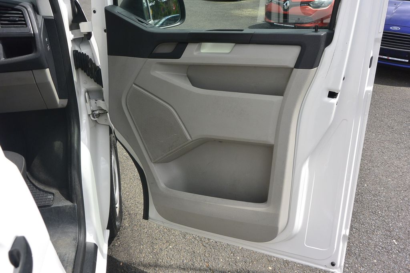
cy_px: 136
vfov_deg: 42.3
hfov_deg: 60.3
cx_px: 205
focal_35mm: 31
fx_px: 353
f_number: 5
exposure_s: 1/1000
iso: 160
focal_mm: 11.8
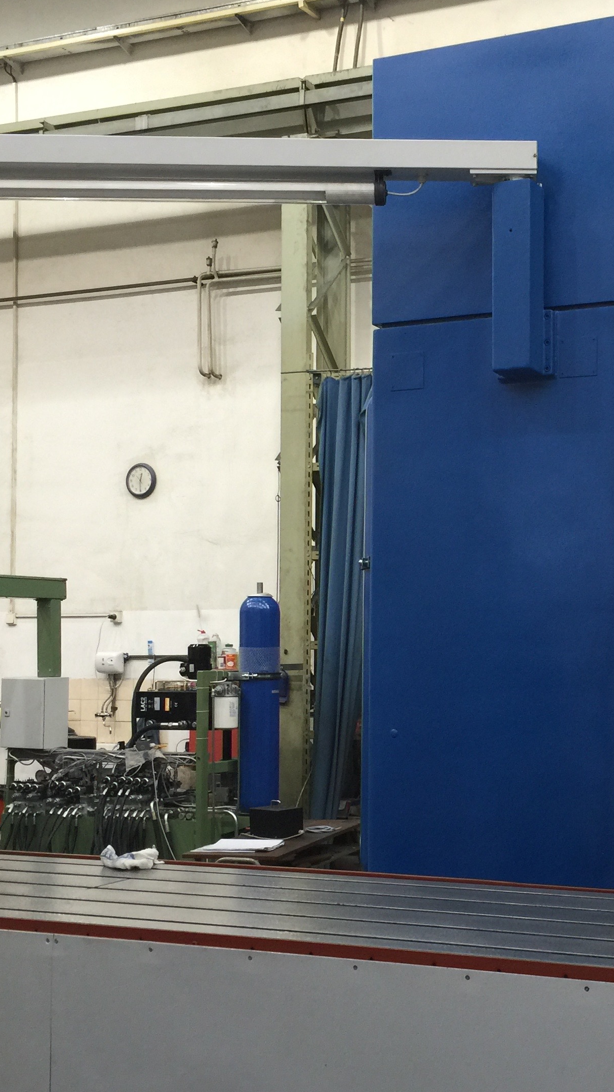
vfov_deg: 42.9
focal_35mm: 48
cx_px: 527
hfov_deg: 24.4
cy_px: 583
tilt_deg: +4.7
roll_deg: -0.9
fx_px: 1390
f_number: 2.2
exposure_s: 1/33
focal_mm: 4.15
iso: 50
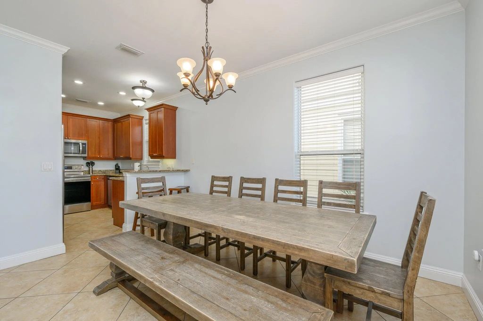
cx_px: 242
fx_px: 208
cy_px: 160
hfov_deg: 98.6
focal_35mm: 16
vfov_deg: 75.4
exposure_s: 1/30
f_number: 9
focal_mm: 15.5
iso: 320
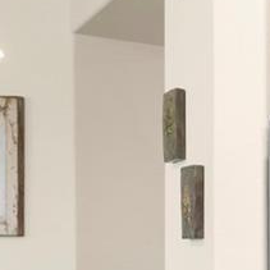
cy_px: 296
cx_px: 809
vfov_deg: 15.9
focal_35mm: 106
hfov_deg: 10.9
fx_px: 937
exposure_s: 8
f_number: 9
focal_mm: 11
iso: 100
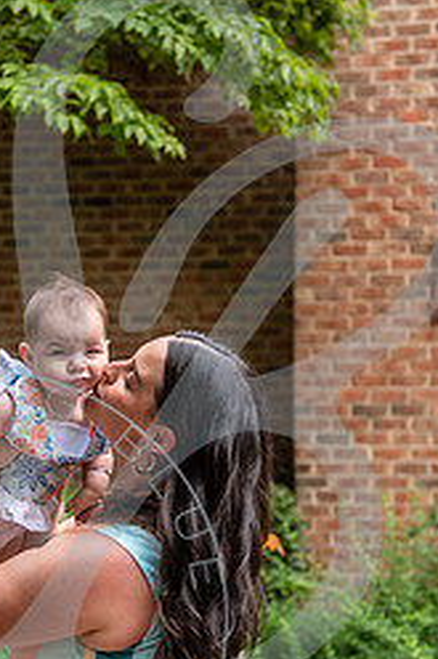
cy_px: 415
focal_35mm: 80
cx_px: 101
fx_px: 1462
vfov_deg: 25.3
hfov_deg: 16.9
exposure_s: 1/800
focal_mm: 44
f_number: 2.8
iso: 200
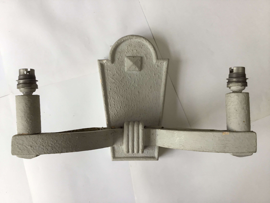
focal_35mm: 31
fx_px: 242
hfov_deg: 58.4
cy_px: 102
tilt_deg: -86.0
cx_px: 135
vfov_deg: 45.4
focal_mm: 3.3
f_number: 2.4
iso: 32
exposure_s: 1/50
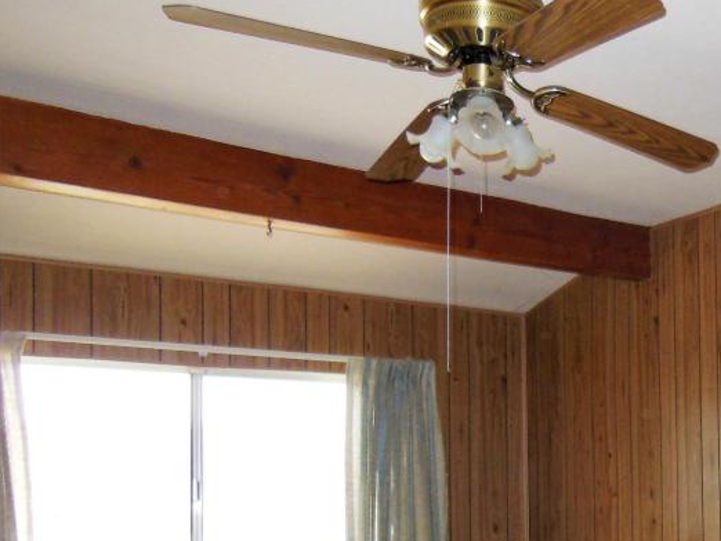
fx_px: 1021
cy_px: 462
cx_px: 706
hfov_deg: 35.5
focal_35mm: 49
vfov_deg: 28.8
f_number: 3.5
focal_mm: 4.5
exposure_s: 1/25
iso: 400
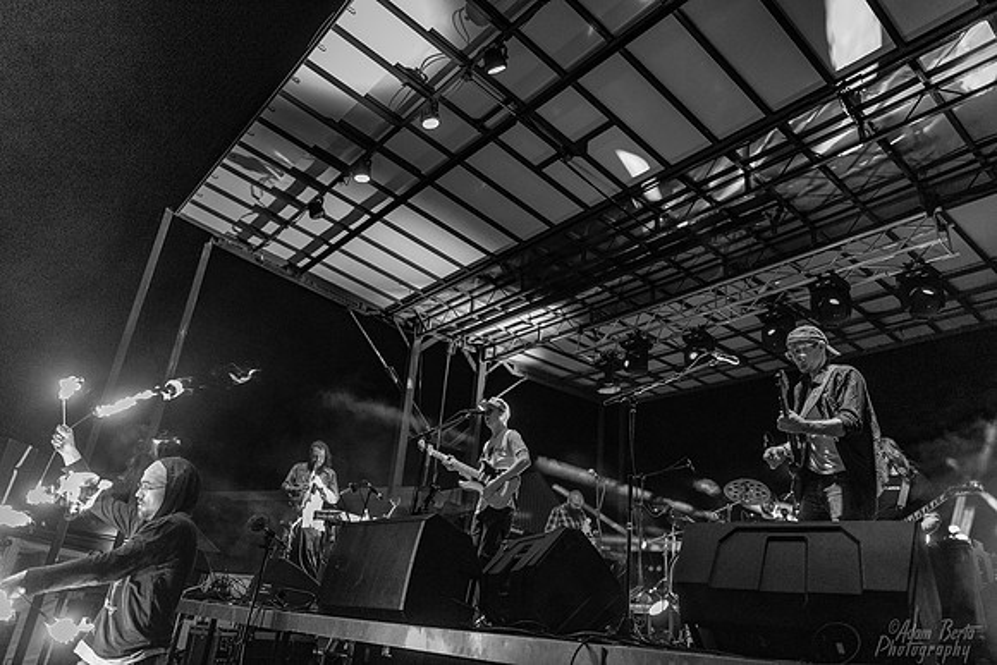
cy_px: 332
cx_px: 498
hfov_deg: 73.7
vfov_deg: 53.2
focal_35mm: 24
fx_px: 665
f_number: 2.8
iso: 6400
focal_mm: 24
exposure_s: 1/250
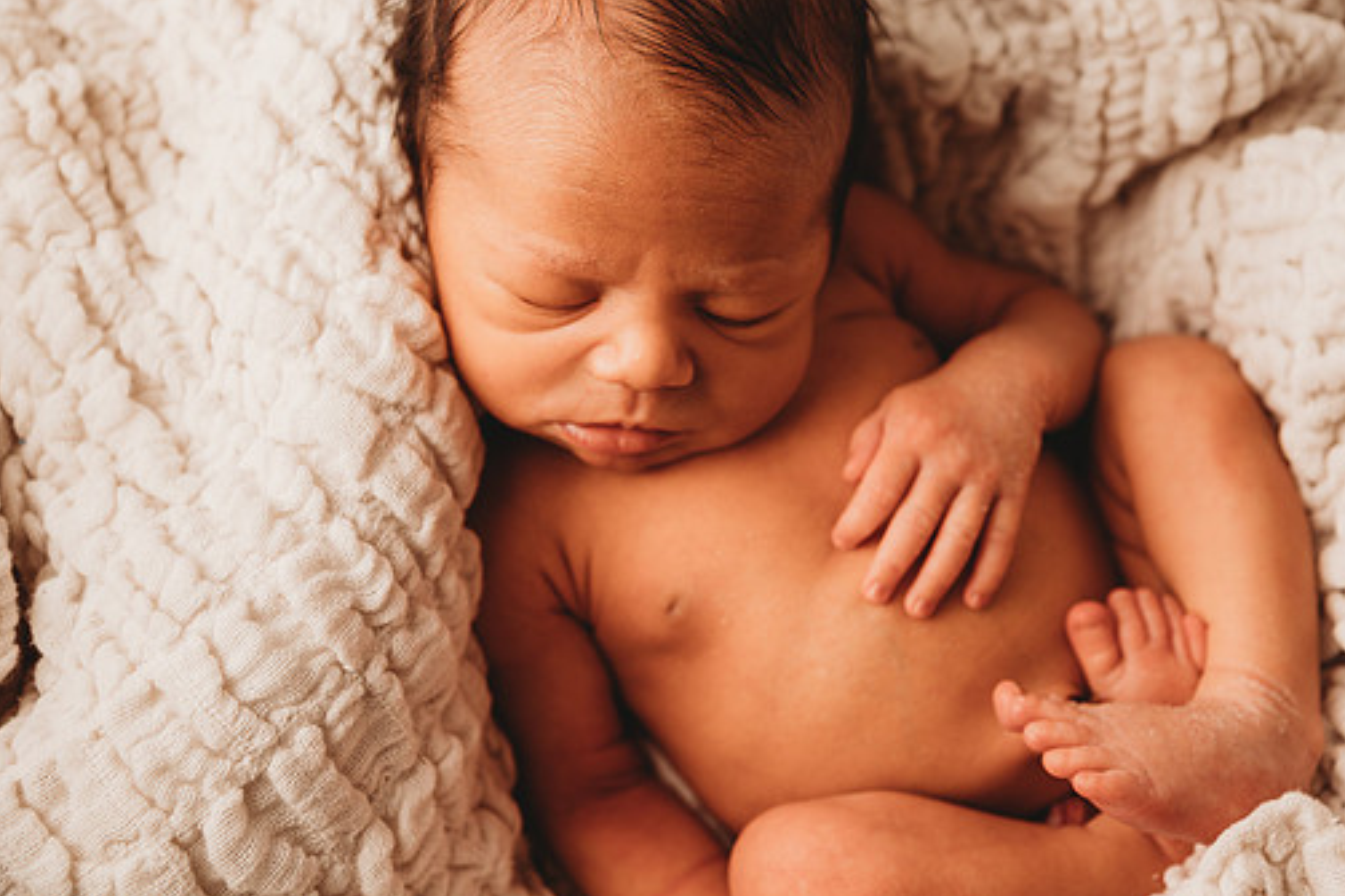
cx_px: 773
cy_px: 384
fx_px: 2241
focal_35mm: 60
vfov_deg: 22.6
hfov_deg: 33.4
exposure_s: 1/160
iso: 100
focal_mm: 52
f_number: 4
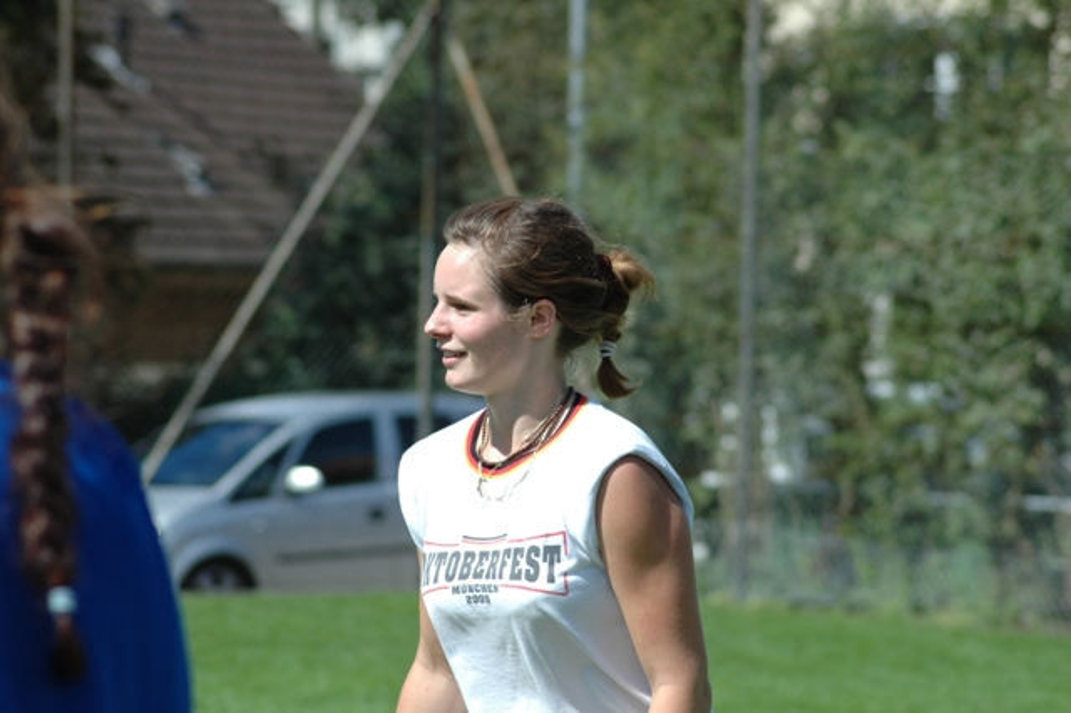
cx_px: 536
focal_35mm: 232
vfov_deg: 5.9
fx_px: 6913
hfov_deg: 8.9
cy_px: 356
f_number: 6.3
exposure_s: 1/640
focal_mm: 155
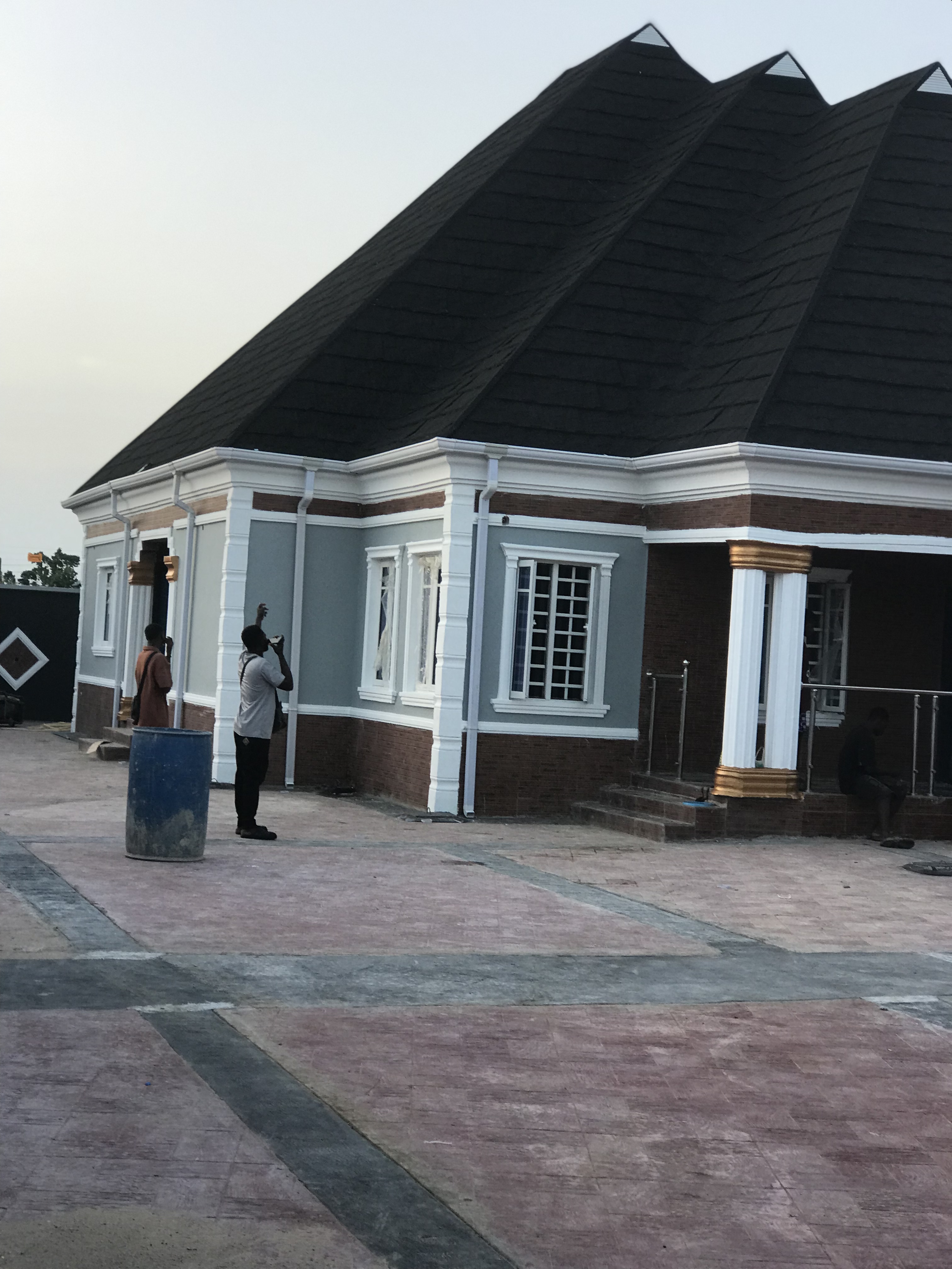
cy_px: 634
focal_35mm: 57
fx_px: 2090
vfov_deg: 33.8
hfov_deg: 25.7
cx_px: 476
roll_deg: -5.2
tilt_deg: +1.7
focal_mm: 6.6
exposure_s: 1/100
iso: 32
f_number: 2.8
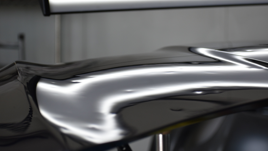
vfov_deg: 10.2
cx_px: 133
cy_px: 88
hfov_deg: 18.1
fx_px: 842
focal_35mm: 119
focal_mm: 75
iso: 400
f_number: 5
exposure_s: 1/400
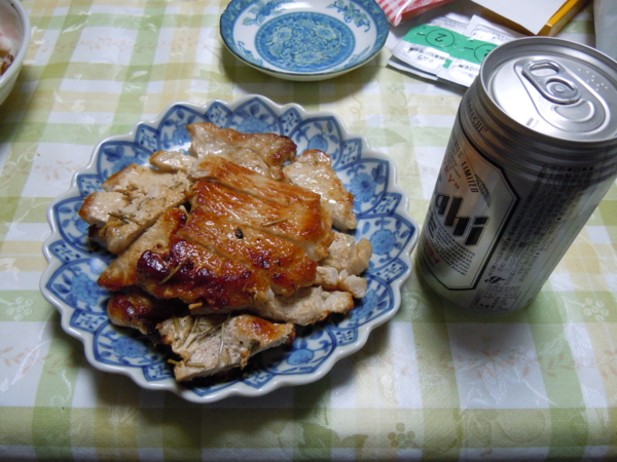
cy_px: 231
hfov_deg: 60.0
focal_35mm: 30
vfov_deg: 46.8
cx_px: 308
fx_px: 535
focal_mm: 5.4
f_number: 3.5
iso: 400
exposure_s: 1/20
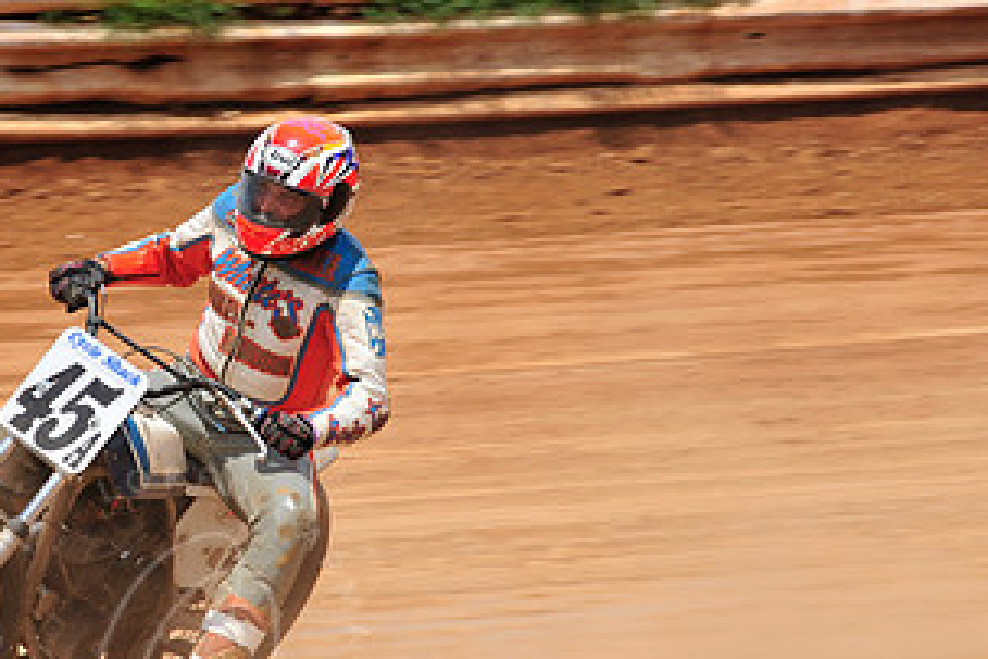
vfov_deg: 3.6
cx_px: 173
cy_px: 362
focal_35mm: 383
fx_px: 10510
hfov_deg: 5.4
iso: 200
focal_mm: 200
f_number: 10
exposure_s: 1/400
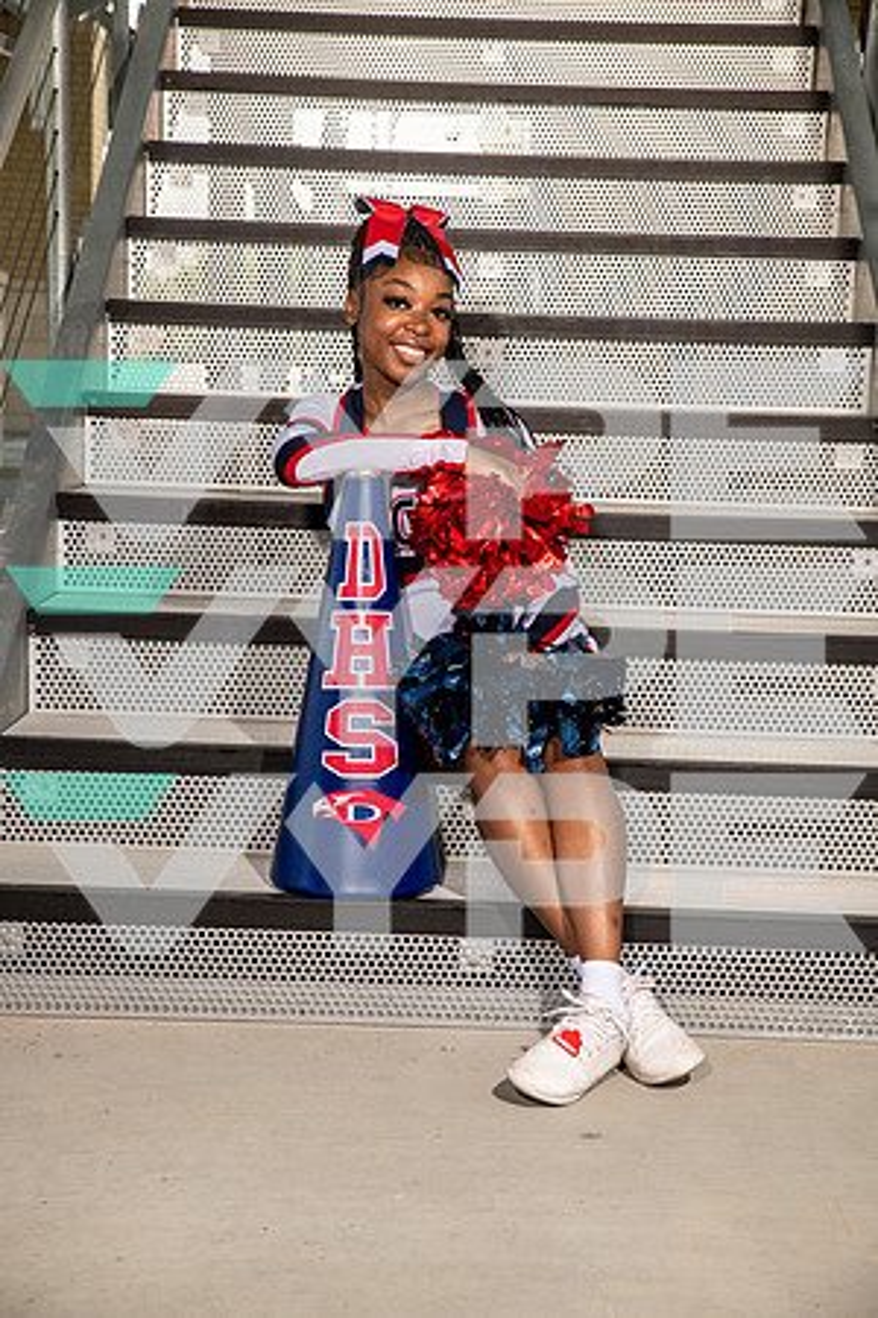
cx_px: 439
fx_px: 2561
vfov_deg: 28.8
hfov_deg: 19.5
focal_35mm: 70
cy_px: 659
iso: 200
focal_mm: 70
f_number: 7.1
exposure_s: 1/320
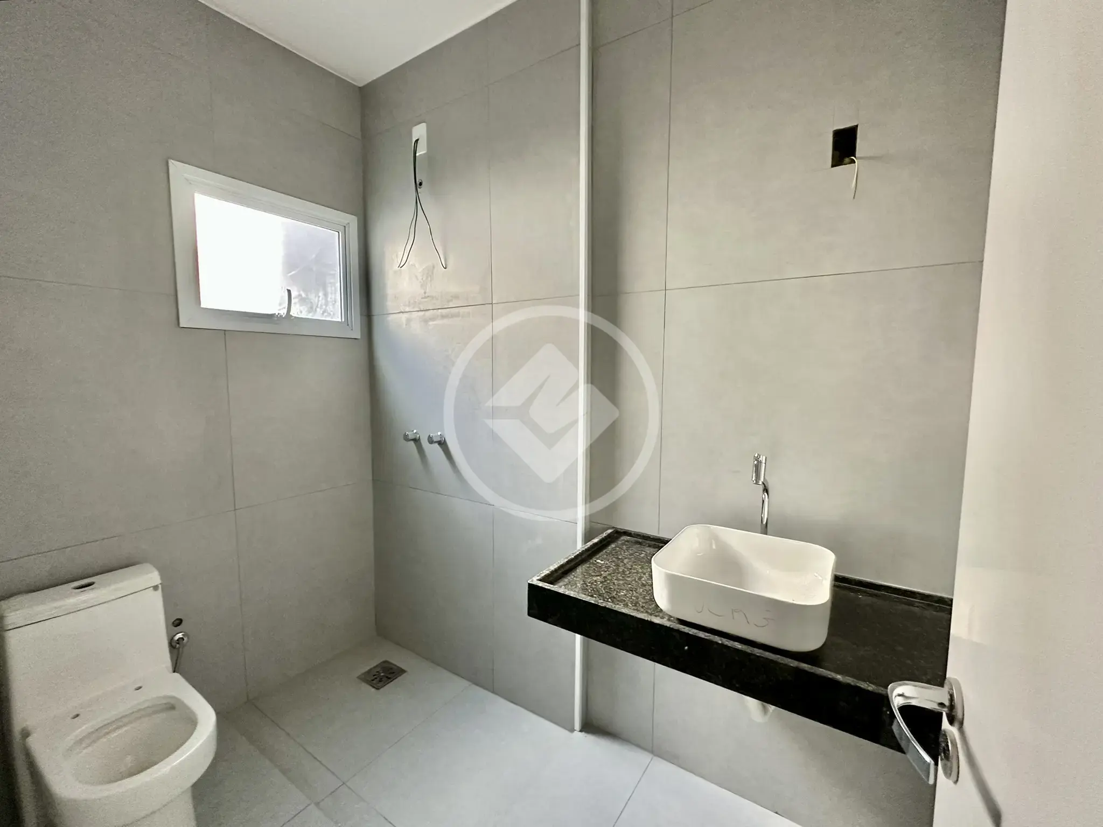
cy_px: 414
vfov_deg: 85.7
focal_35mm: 14
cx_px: 552
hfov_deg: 102.1
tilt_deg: -4.7
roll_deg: -3.2
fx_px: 446
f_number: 2.2
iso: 320
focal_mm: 2.22
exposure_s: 1/60
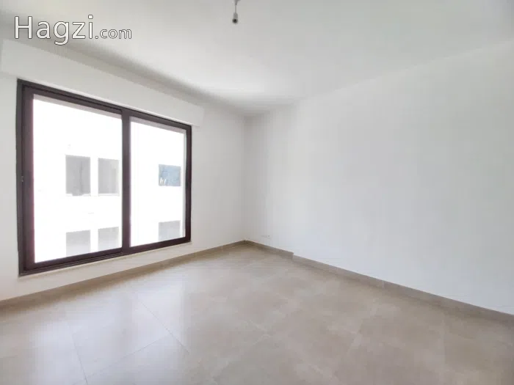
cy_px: 192
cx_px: 257
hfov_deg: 106.2
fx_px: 193
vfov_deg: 89.9
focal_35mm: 13
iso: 64
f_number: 2.2
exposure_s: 1/50
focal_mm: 1.3
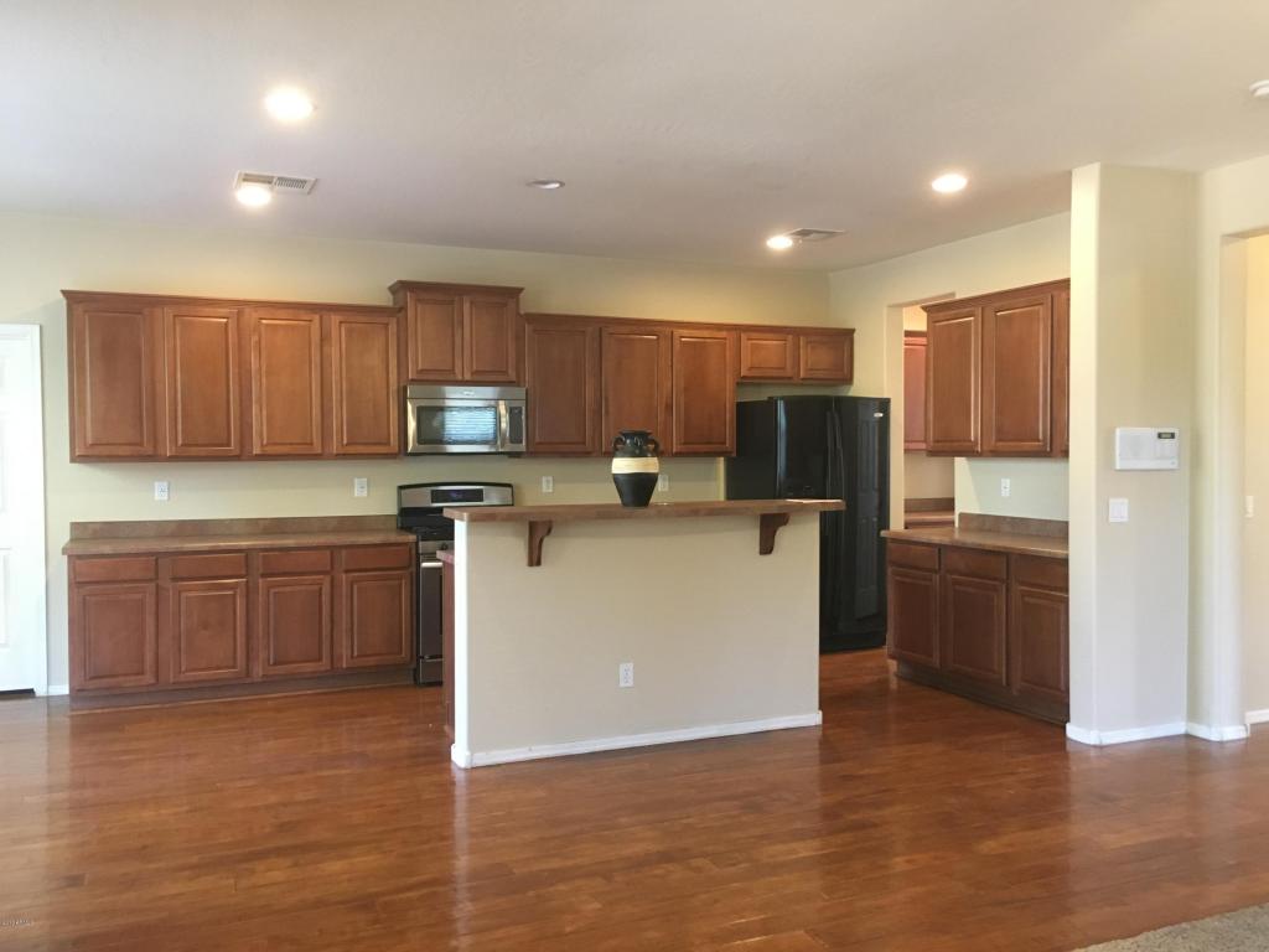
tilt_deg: -1.6
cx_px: 634
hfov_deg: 61.7
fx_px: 1063
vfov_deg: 48.2
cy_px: 476
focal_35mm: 29
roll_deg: +0.7
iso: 200
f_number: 2.2
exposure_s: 1/24
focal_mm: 4.15
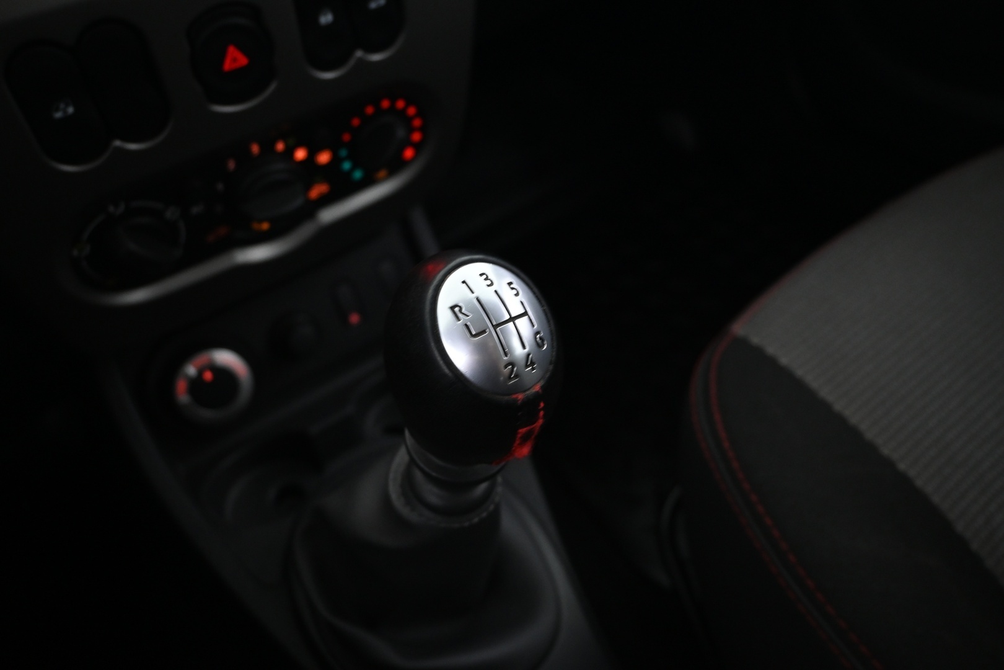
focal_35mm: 29
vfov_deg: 44.6
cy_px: 335
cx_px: 502
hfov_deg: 63.2
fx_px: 816
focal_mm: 19.5
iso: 1600
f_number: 3.8
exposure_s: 1/8
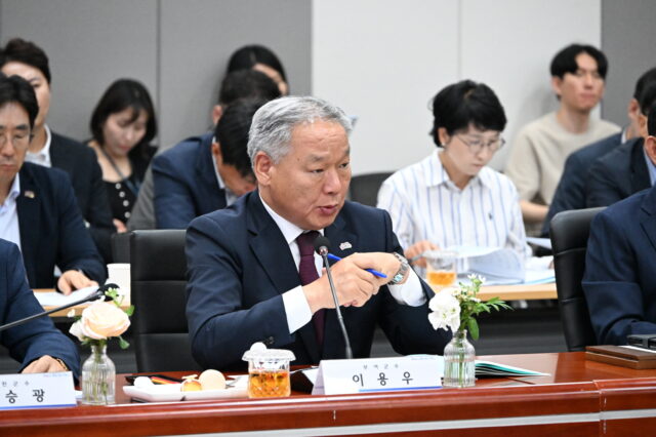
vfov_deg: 6.9
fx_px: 3642
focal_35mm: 200
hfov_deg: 10.3
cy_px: 218
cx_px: 328
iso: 12800
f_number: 6.3
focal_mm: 200
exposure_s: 1/200
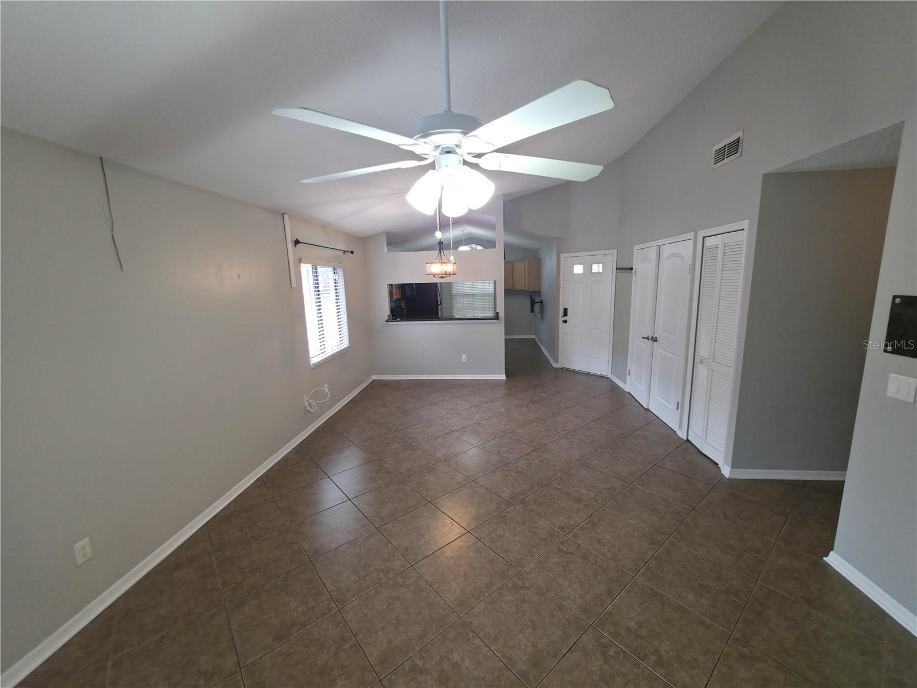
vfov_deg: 89.9
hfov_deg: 106.2
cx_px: 458
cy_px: 344
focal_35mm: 13
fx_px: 344
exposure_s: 1/60
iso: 100
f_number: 1.9
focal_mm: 2.2
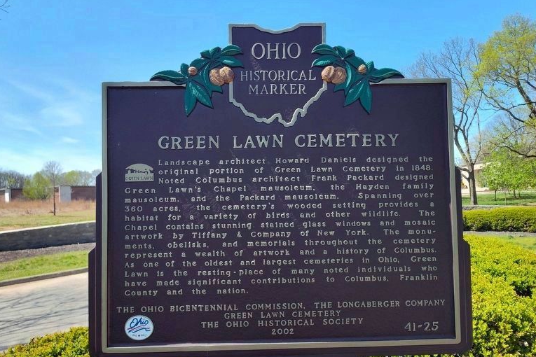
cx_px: 266
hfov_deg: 71.5
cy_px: 195
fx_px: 372
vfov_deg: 51.2
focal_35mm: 25
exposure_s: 1/954
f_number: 1.8
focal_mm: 5.56
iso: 100
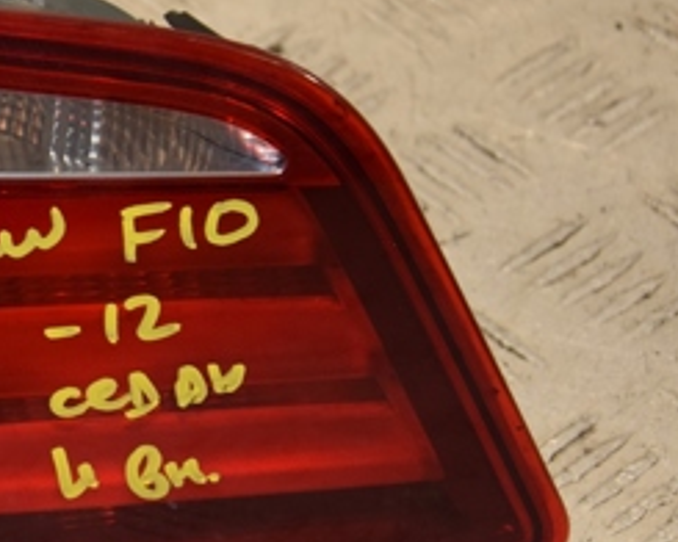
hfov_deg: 9.9
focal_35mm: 191
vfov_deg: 8.1
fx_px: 3833
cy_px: 246
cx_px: -155
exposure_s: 1/200
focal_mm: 52
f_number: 5
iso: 800
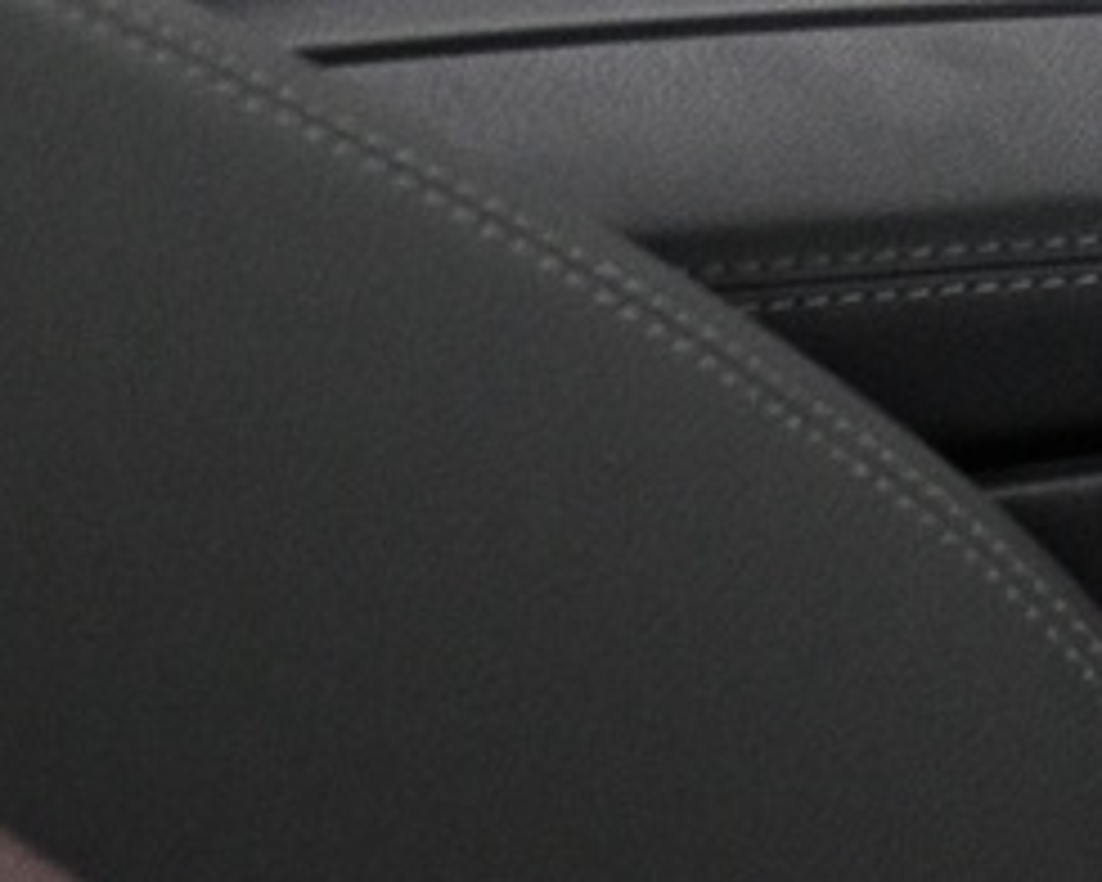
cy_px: -954
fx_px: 4860
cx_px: 3472
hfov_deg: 9.5
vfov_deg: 9.6
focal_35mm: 149
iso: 1600
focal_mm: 16
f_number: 3.5
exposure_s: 1/25
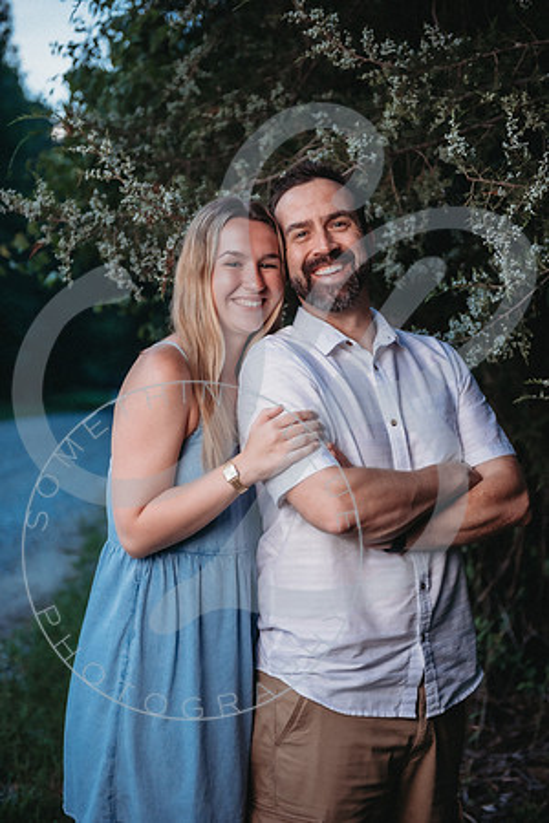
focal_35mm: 56
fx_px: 1281
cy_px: 412
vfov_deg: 35.6
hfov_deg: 24.2
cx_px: 274
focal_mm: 56
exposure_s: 1/400
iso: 320
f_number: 2.8
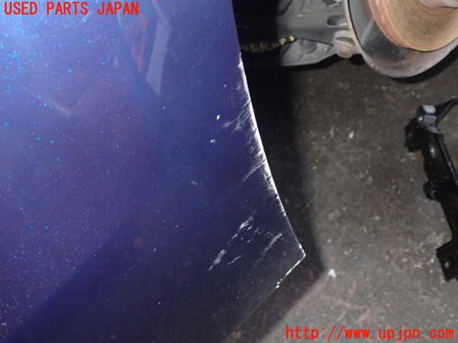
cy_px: 172
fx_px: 423
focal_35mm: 32
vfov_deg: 44.2
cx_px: 229
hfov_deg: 56.8
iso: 800
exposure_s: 1/30
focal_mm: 5.79
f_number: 7.1
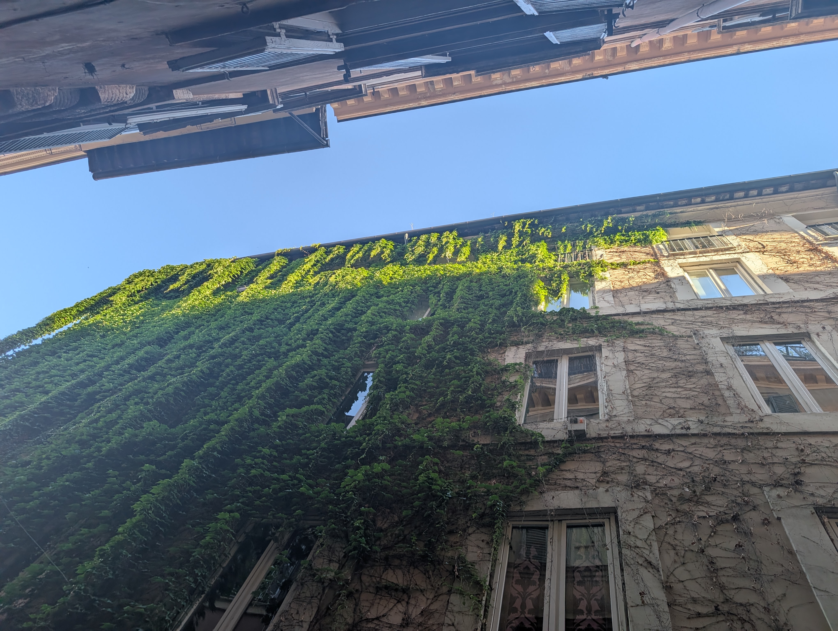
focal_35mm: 24
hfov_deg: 71.5
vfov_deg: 56.9
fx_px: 582
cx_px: 419
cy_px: 316
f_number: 1.68
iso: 22
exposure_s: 1/195
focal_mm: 6.9
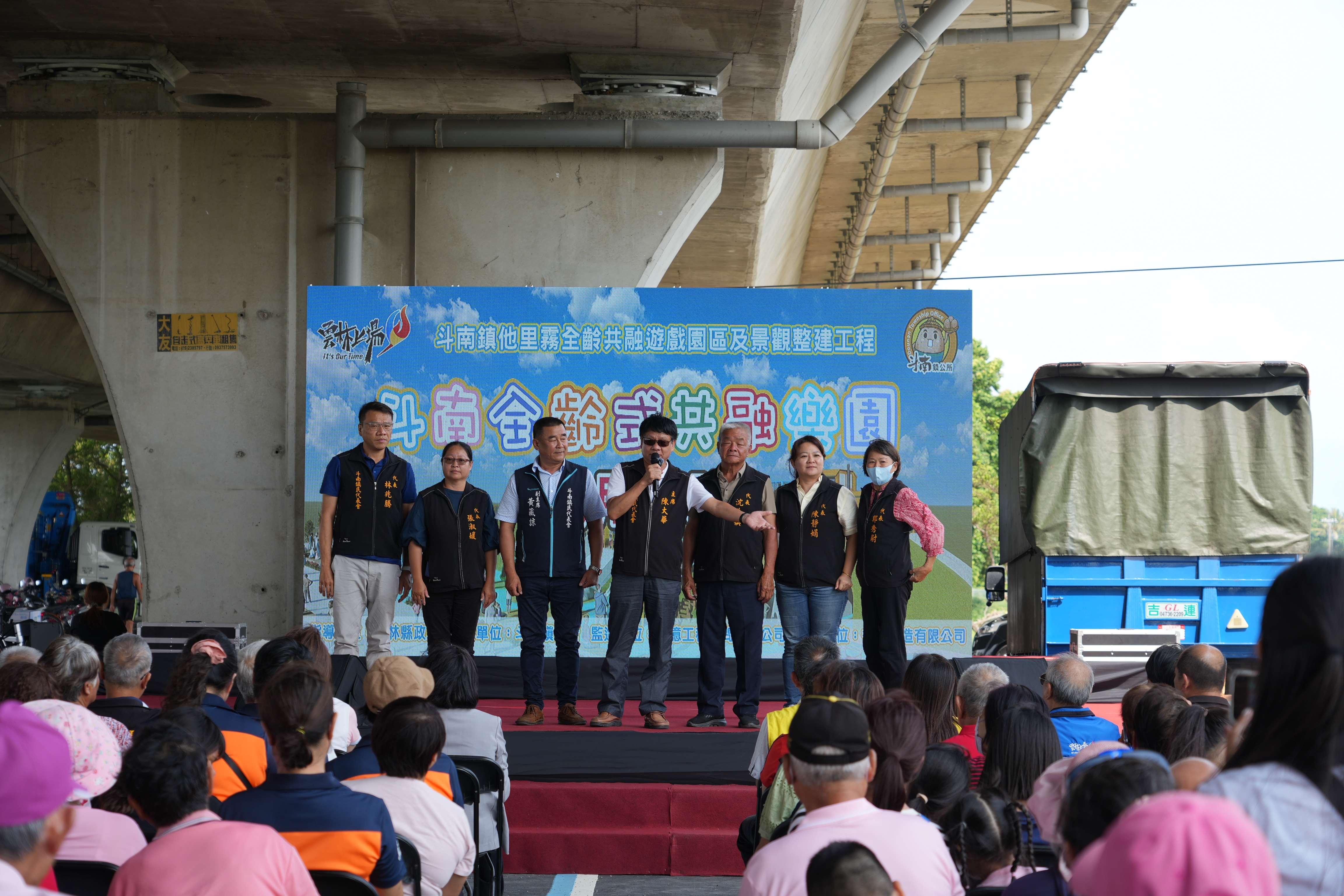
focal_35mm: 76
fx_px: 2837
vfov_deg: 17.9
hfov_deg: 26.7
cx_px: 672
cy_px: 448
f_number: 5.6
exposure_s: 1/125
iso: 100
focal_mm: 76
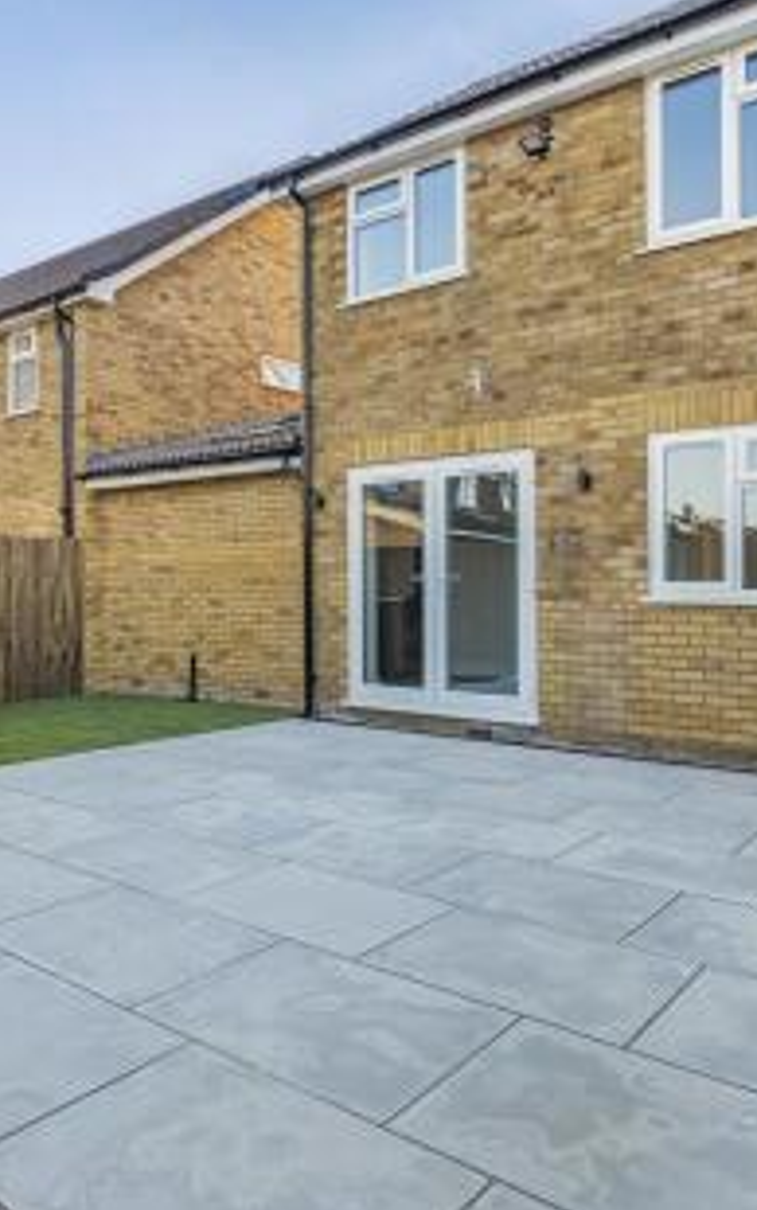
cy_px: 603
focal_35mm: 25
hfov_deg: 49.2
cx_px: 421
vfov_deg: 72.5
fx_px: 824
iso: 100
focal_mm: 16
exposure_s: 1/60
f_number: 8
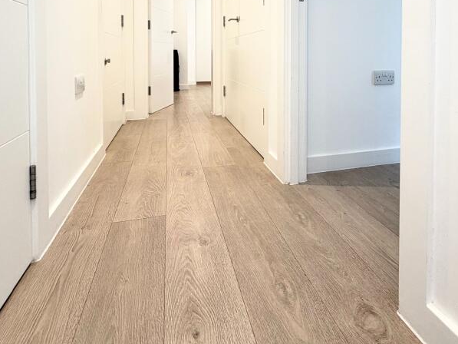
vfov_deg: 52.6
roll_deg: -0.6
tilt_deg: -0.9
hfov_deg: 71.1
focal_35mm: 24
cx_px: 265
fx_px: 318
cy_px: 62
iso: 200
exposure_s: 1/50
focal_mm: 2.22
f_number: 2.2
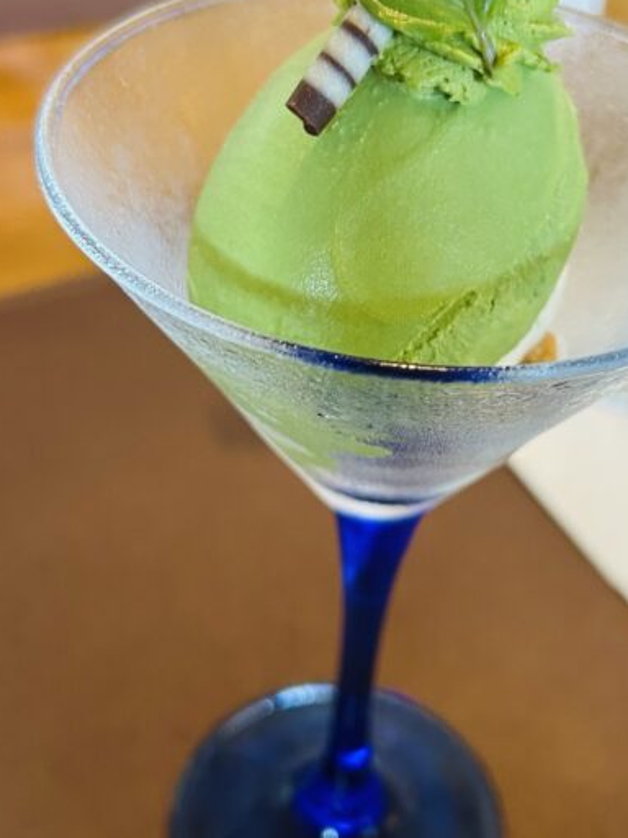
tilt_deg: -42.3
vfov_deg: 36.8
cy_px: 406
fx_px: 1258
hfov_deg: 28.0
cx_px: 381
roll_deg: -6.8
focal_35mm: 52
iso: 250
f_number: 1.5
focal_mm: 5.7
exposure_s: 1/50
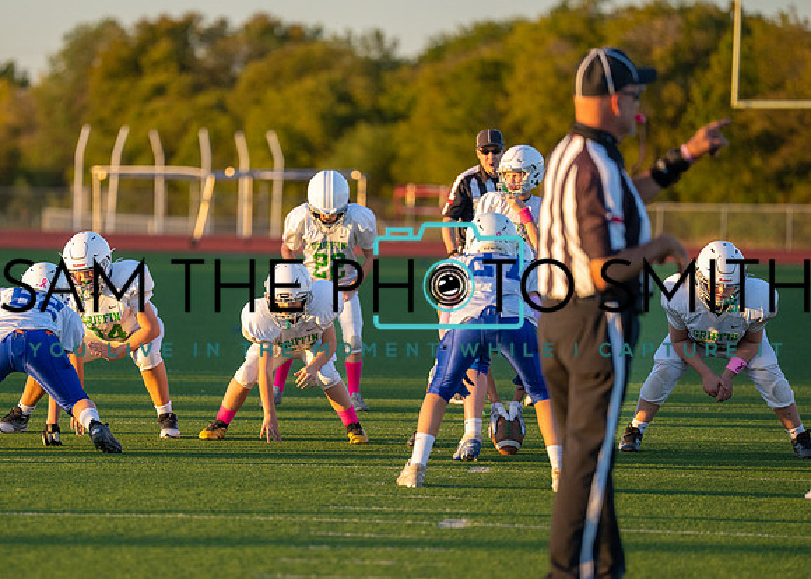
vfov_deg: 5.5
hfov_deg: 7.6
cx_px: 289
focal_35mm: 264
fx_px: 6080
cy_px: 320
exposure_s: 1/3200
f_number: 2.8
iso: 800
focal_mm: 200
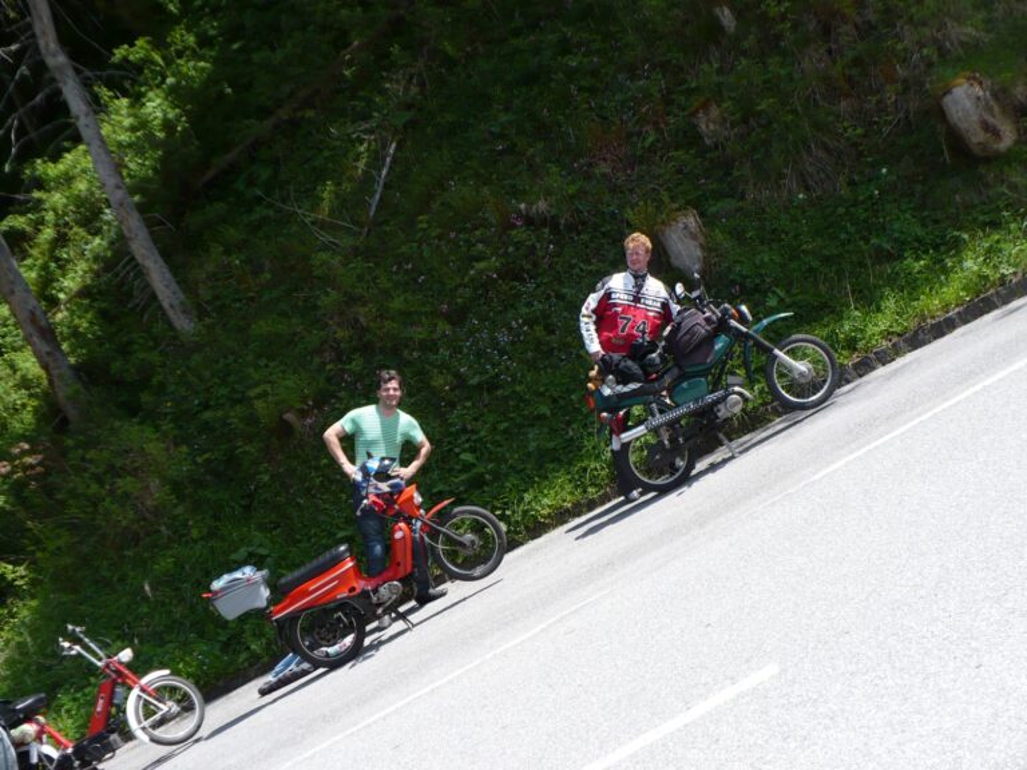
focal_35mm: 48
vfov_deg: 30.3
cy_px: 385
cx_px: 514
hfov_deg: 39.7
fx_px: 1424
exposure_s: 1/640
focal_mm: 7.9
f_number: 3
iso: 100
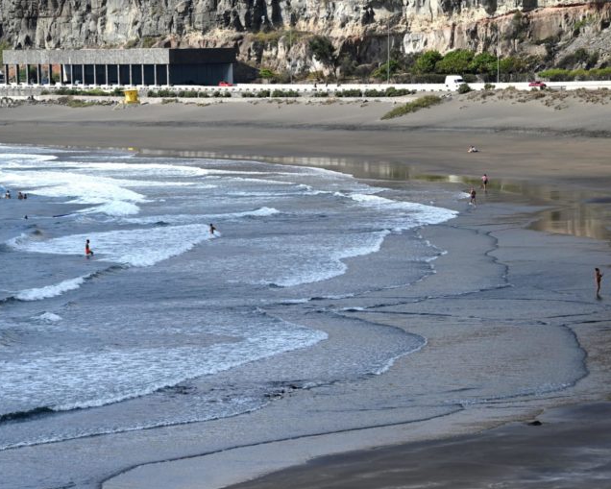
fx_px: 3075
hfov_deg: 11.3
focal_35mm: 170
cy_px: 245
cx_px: 313
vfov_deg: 9.1
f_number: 5.6
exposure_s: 1/3200
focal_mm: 150
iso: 640
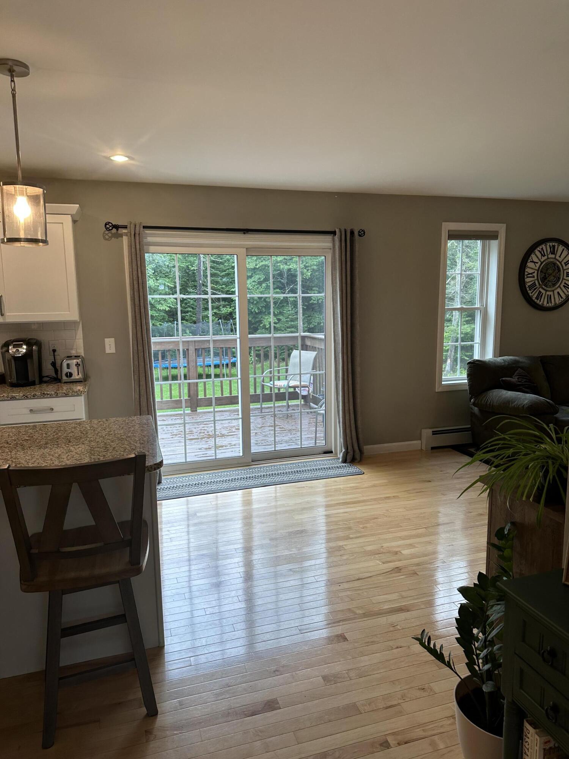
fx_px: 526
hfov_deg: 56.8
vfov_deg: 71.6
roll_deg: +1.1
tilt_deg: -7.5
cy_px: 380
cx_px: 284
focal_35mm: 24
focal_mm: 6.86
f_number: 1.78
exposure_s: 1/120
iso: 100
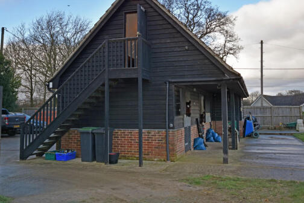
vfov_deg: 34.1
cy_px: 79
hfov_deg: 49.6
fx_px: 329
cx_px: 149
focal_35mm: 39
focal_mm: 20
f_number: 5.6
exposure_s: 1/250
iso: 200
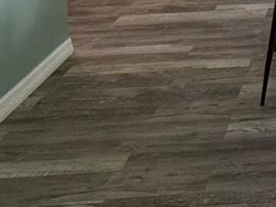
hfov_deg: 22.5
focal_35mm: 73
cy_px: -183
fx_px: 582
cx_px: 397
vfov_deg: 16.4
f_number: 2.2
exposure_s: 1/120
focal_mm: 2.22
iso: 320
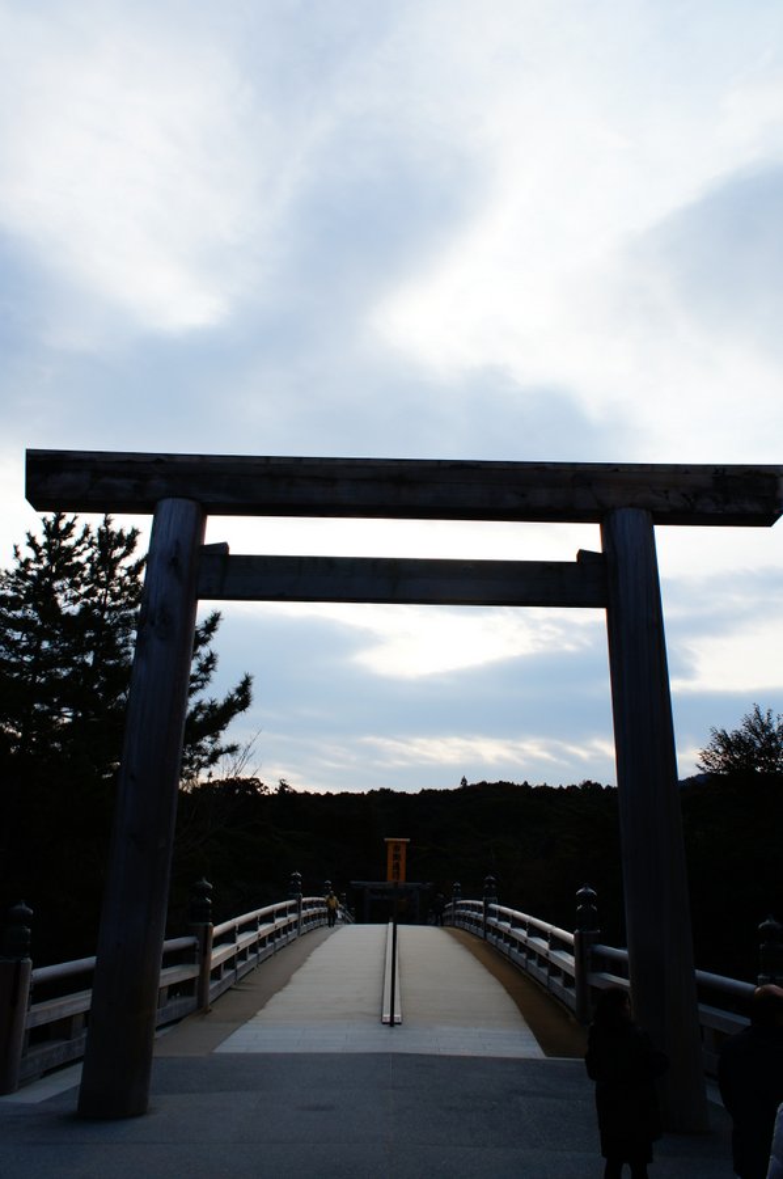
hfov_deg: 43.5
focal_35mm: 30
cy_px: 590
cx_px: 392
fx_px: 981
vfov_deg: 62.0
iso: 200
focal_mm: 20
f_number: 8
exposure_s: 1/400
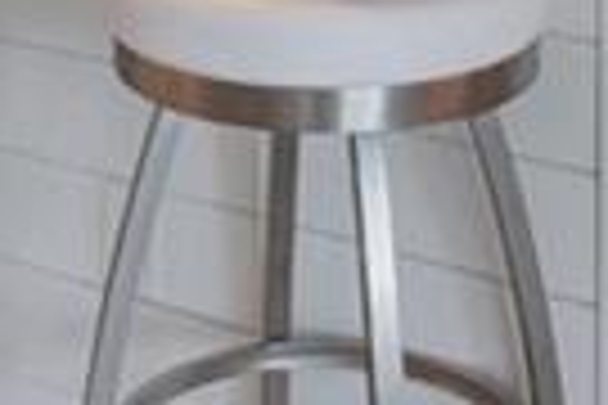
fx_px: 1790
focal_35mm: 106
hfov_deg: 19.2
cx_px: 212
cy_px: -434
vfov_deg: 11.5
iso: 200
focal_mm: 14
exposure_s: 1/8
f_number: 11
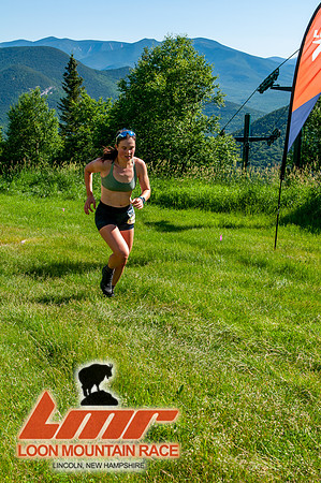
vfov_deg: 38.9
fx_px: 684
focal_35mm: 51
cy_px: 242
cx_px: 160
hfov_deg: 26.4
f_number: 8
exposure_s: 1/400
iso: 200
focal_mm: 34
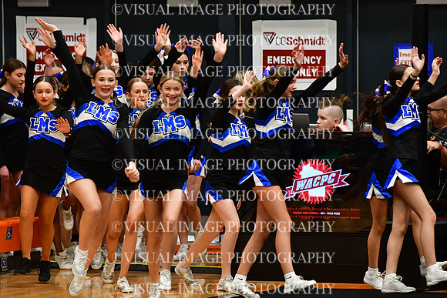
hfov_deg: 6.9
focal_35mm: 300
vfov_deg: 4.6
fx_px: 3726
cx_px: 224
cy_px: 149
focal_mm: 200
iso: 4000
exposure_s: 1/500
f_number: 3.5
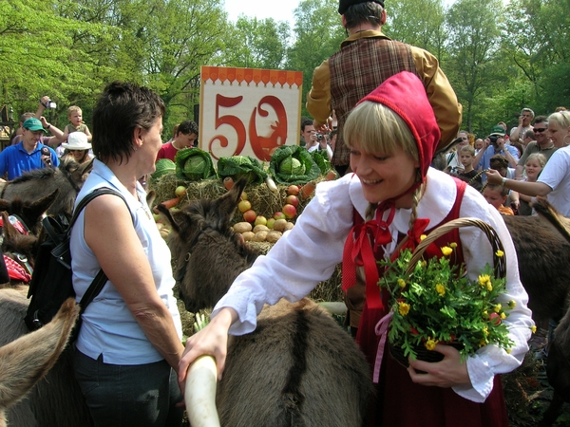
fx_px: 560
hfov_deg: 54.0
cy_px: 214
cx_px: 285
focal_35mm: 34
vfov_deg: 41.8
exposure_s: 1/154
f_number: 4.9
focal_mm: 5.7
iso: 50
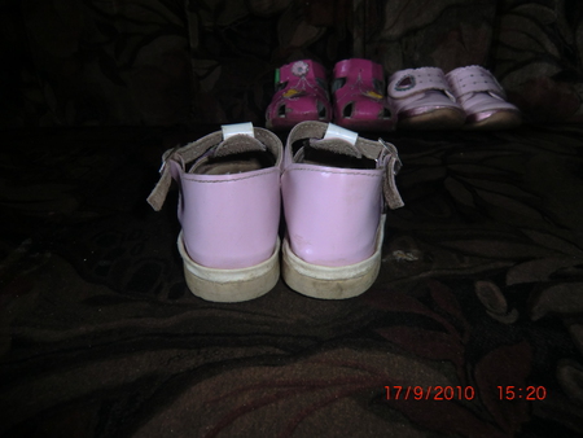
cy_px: 219
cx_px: 292
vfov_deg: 56.9
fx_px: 404
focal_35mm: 24
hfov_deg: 71.6
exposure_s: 1/40
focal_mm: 4.3
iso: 250
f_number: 3.2
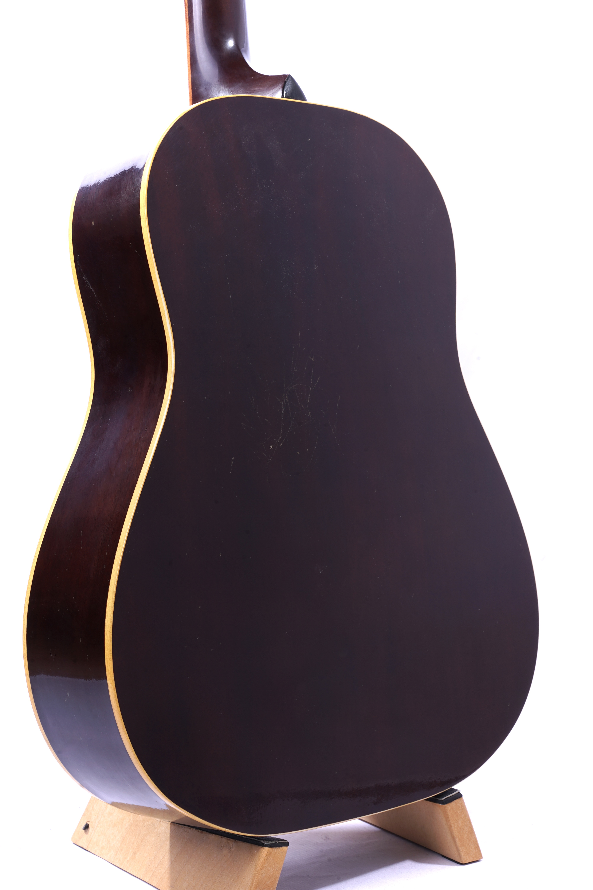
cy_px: 445
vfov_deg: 32.4
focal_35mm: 62
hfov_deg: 21.9
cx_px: 296
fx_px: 1532
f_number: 20
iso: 100
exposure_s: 1/50
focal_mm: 62
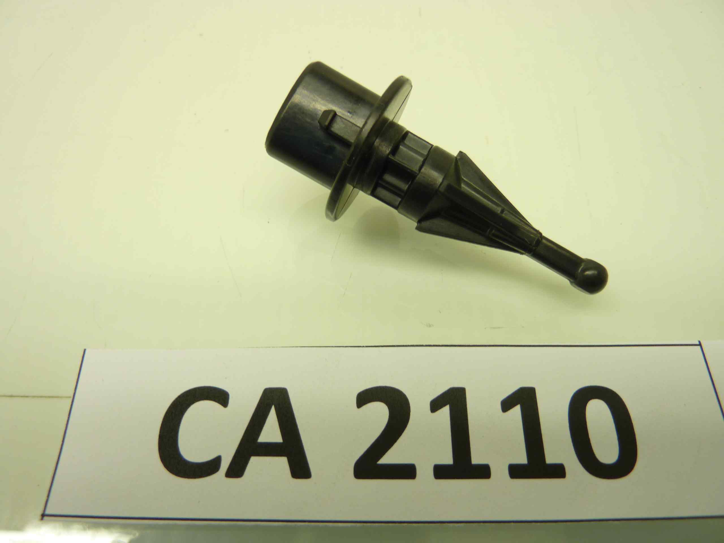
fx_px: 523
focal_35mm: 25
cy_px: 272
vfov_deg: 54.9
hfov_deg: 69.4
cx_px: 362
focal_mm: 4.1
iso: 80
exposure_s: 1/25
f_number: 3.3
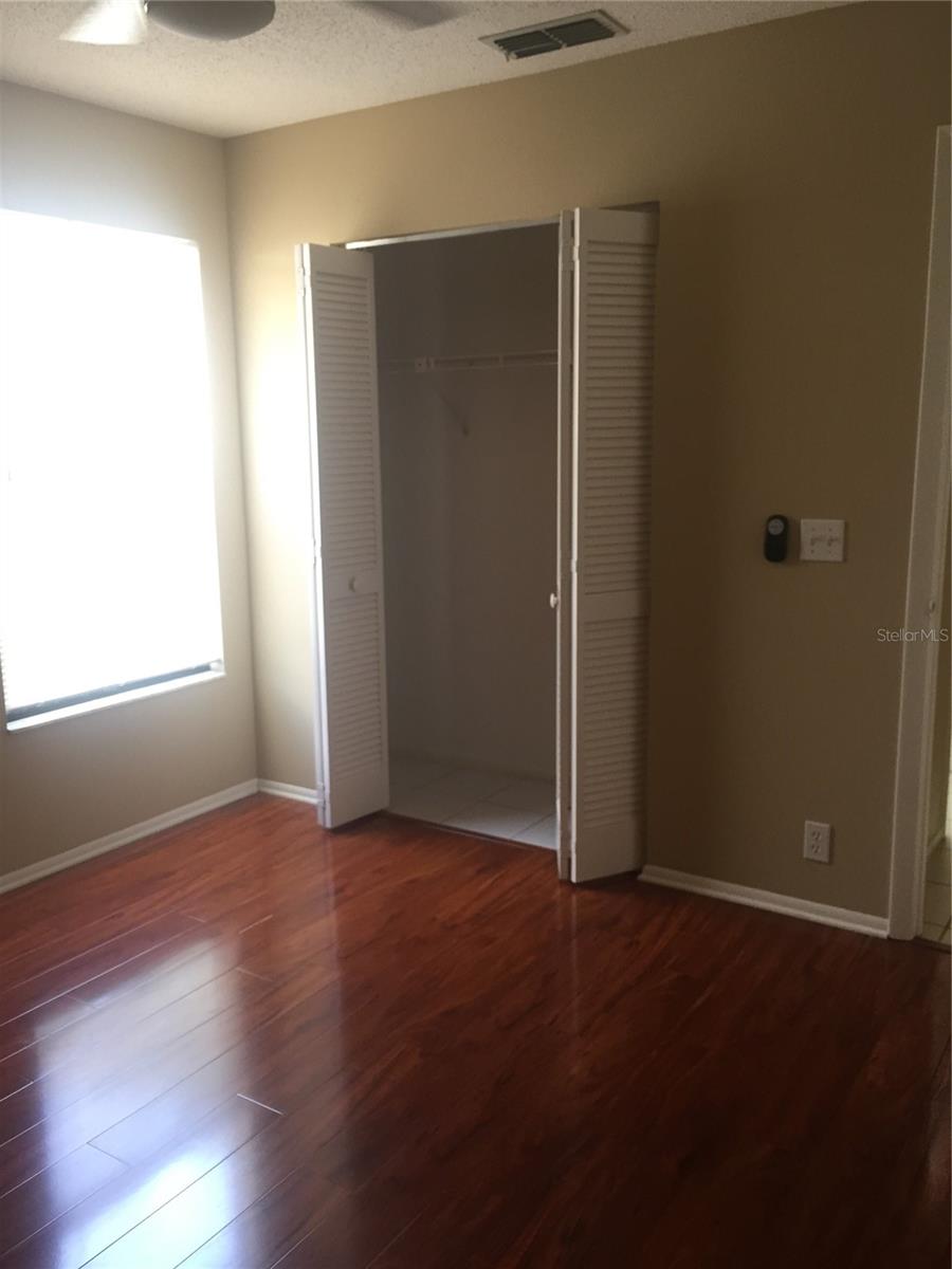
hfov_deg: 48.2
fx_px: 1063
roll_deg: +1.3
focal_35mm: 29
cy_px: 634
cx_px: 476
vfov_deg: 61.7
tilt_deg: -11.9
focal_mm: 4.15
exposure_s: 1/30
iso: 100
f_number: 2.2
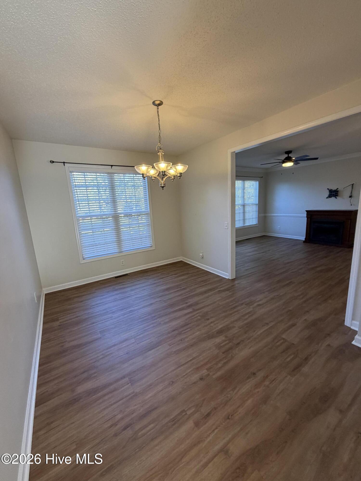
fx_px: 195
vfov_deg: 102.1
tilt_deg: -11.0
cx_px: 180
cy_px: 240
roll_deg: +4.5
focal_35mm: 14
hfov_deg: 85.7
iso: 250
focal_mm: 2.22
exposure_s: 1/120
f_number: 2.2
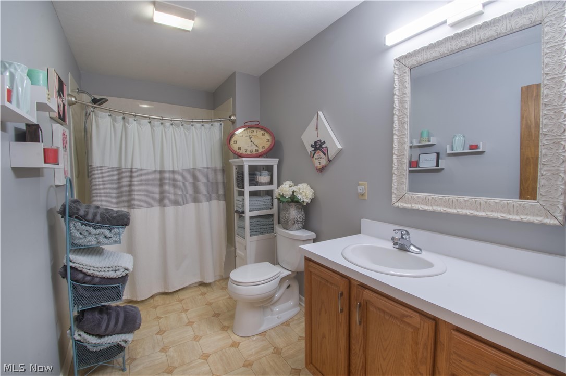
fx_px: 236
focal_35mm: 15
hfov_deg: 100.4
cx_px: 283
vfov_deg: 77.3
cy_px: 188
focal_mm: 10
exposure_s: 6
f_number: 16
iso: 250
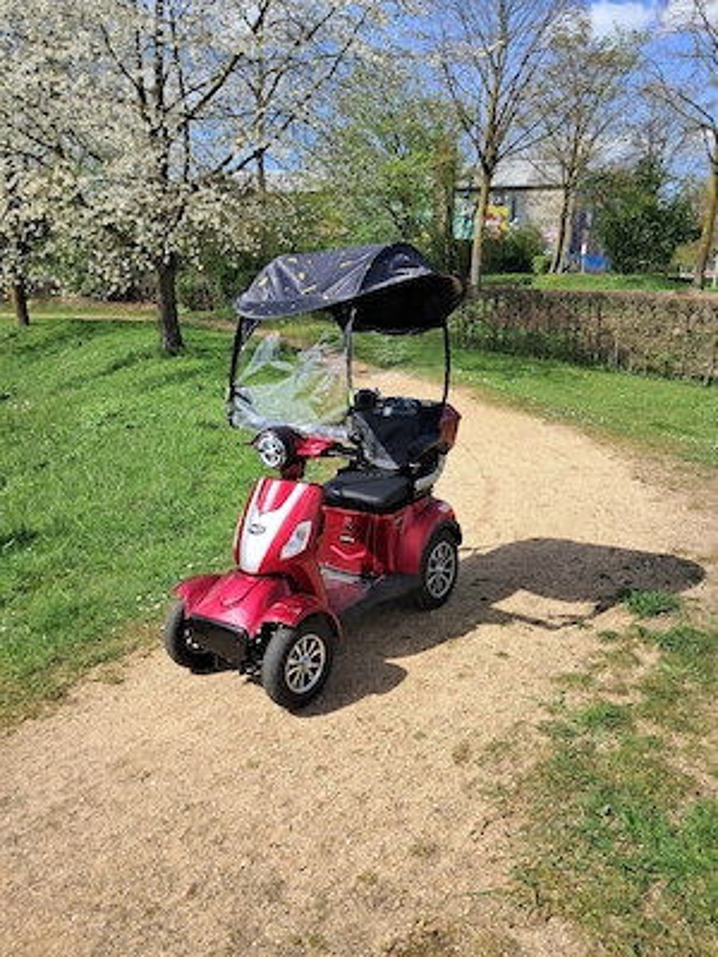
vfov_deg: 65.3
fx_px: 747
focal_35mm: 27
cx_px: 359
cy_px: 478
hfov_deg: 51.4
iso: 50
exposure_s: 1/526
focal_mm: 4
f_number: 1.8
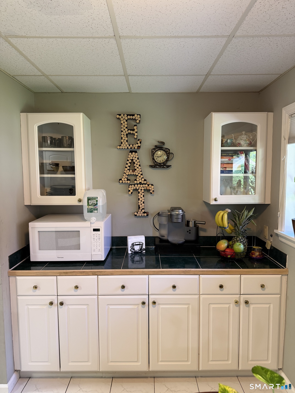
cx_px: 148
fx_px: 273
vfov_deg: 71.6
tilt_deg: -5.1
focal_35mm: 24
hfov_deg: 56.8
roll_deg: +0.5
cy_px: 196
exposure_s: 1/60
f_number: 1.78
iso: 250
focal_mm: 6.76
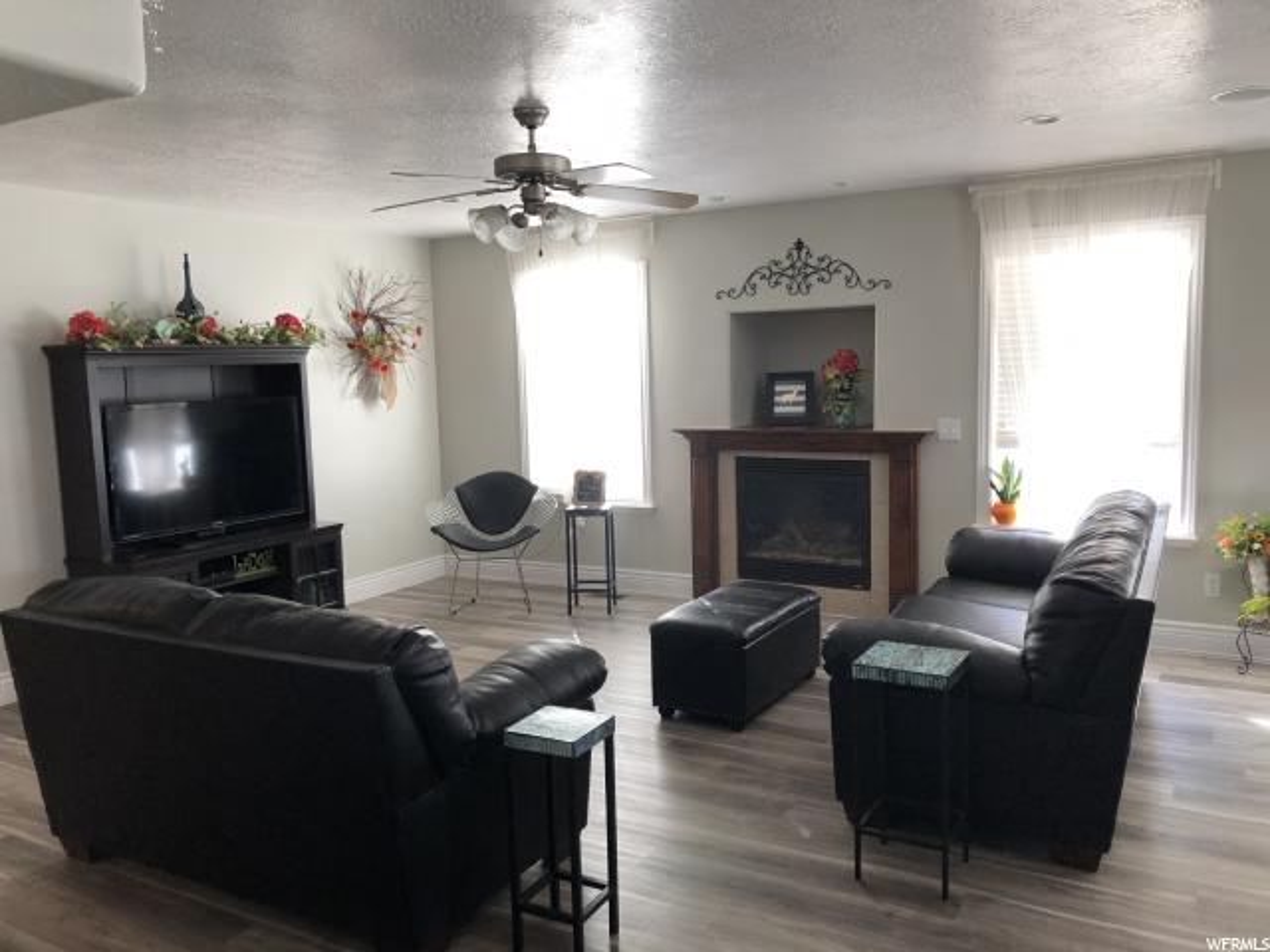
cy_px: 476
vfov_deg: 49.7
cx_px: 635
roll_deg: +0.9
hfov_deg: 63.4
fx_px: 1027
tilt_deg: -6.6
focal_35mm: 28
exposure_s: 1/30
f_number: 1.8
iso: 25
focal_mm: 3.99
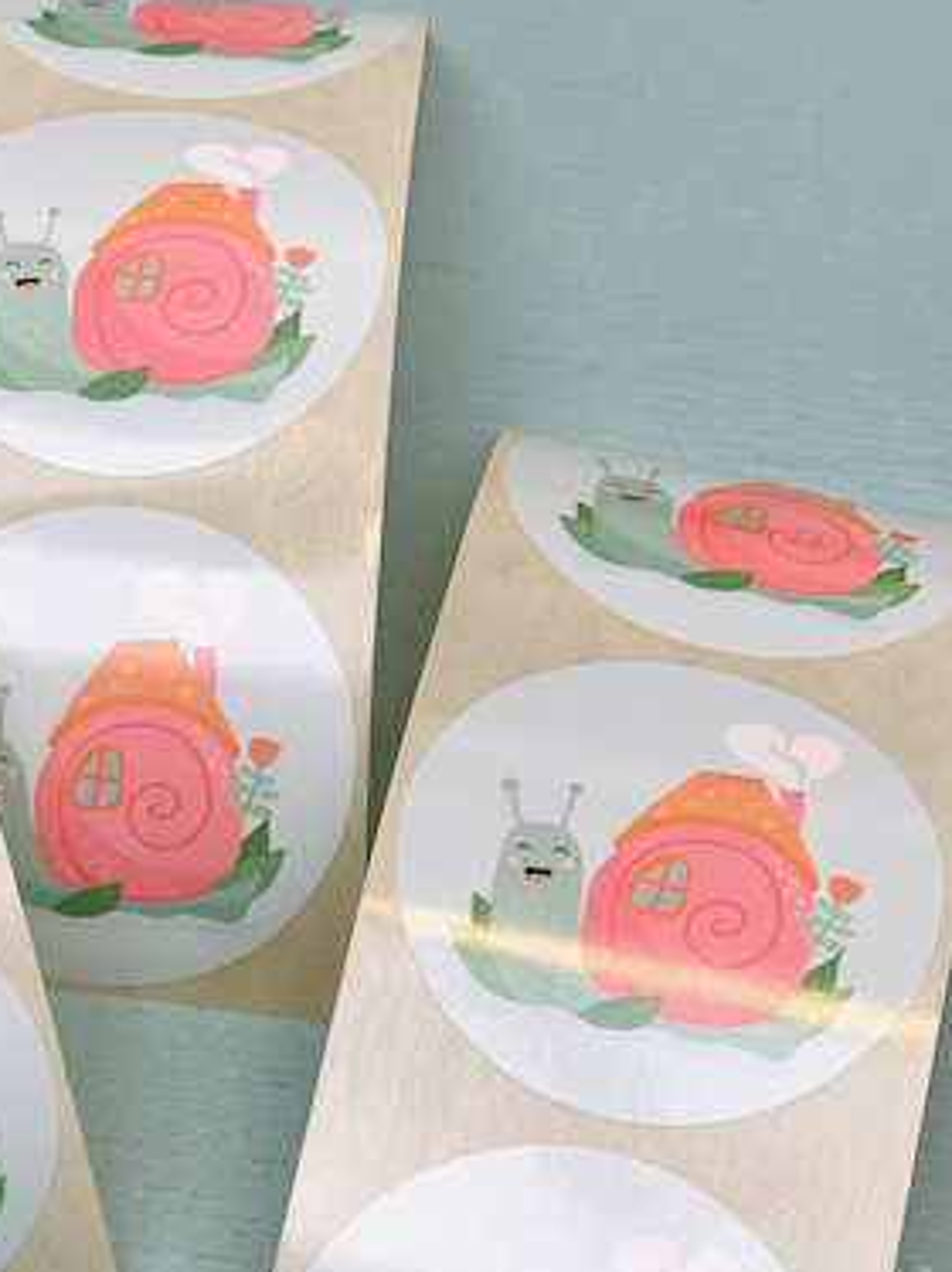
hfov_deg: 16.5
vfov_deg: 21.9
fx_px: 3267
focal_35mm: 89
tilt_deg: -59.6
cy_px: 860
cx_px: 197
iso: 16
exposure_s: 1/100
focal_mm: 6
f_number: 2.4
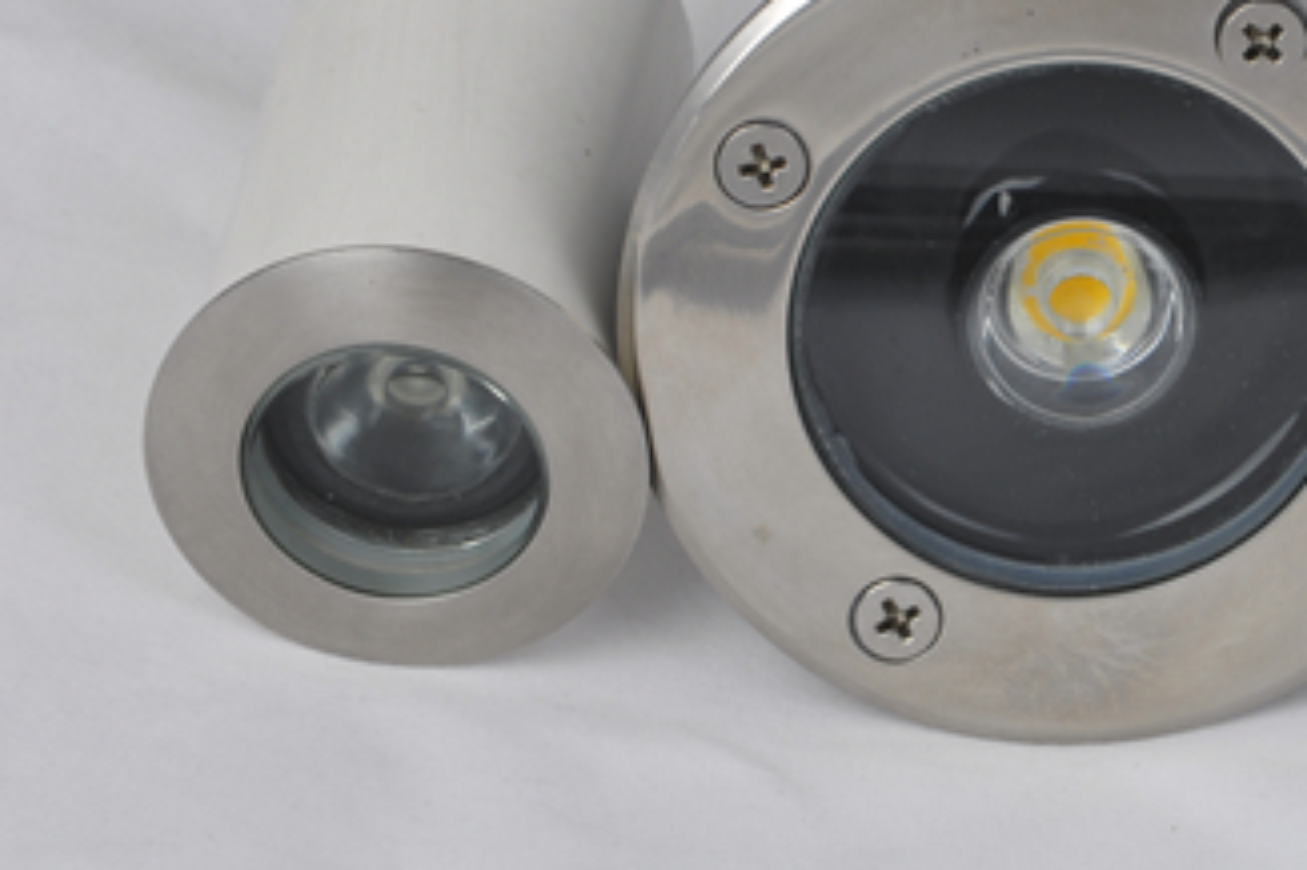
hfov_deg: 12.7
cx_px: 1191
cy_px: 291
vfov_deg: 8.6
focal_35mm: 160
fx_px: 5806
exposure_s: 1/125
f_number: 14
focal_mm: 58
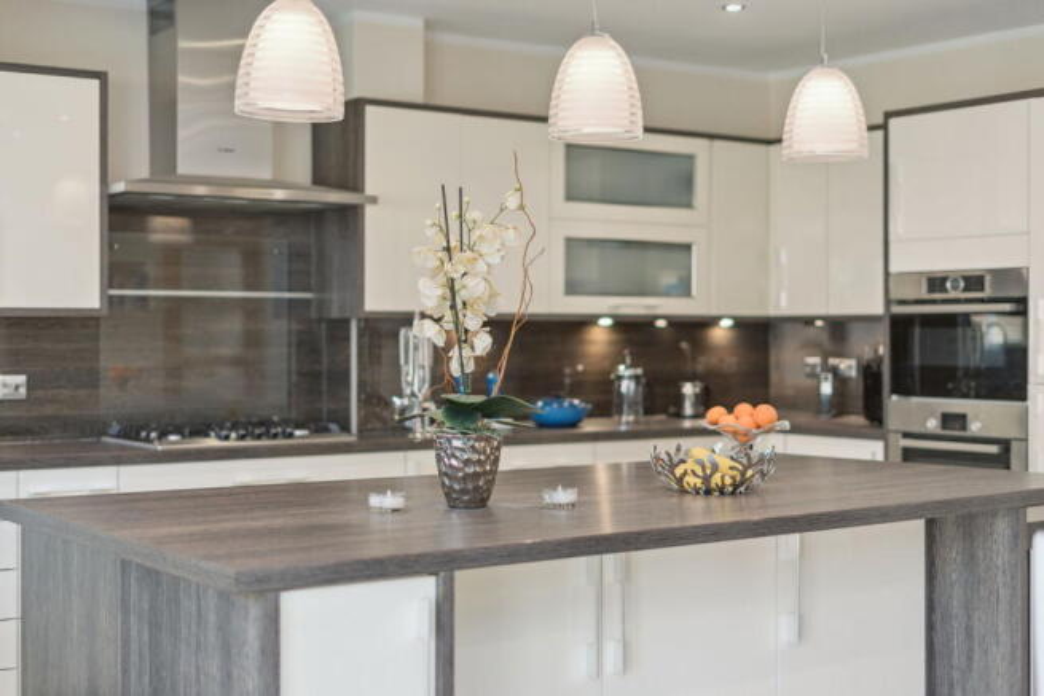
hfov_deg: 39.6
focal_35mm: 50
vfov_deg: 27.0
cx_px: 522
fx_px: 1450
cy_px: 348
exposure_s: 1/200
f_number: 1.8
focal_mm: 50
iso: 200
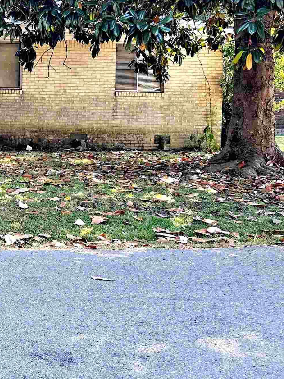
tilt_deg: +0.2
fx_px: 656
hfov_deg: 21.0
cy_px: 125
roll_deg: -0.6
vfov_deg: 31.9
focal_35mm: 60
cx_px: -130
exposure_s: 1/357
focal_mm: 5.7
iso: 50
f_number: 1.5
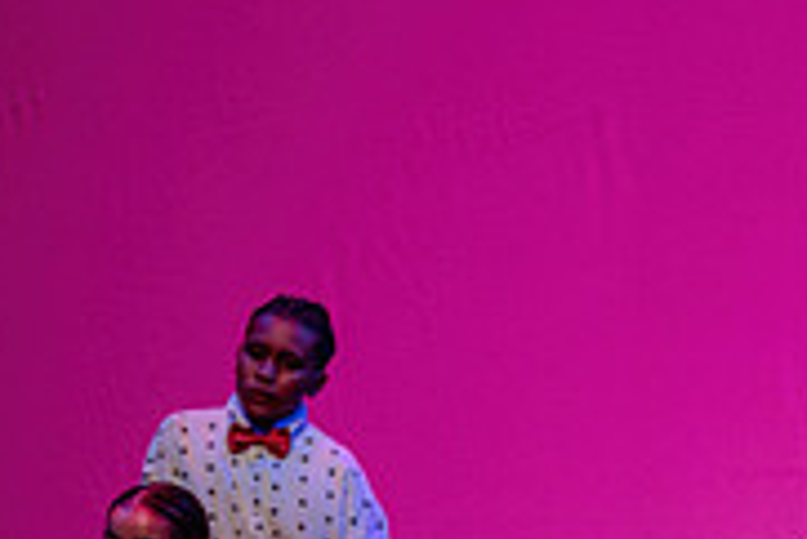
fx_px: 9983
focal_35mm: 445
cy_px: 751
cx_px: 1265
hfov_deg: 4.6
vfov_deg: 3.1
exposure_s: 1/500
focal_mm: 135
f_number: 2.8
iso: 1250
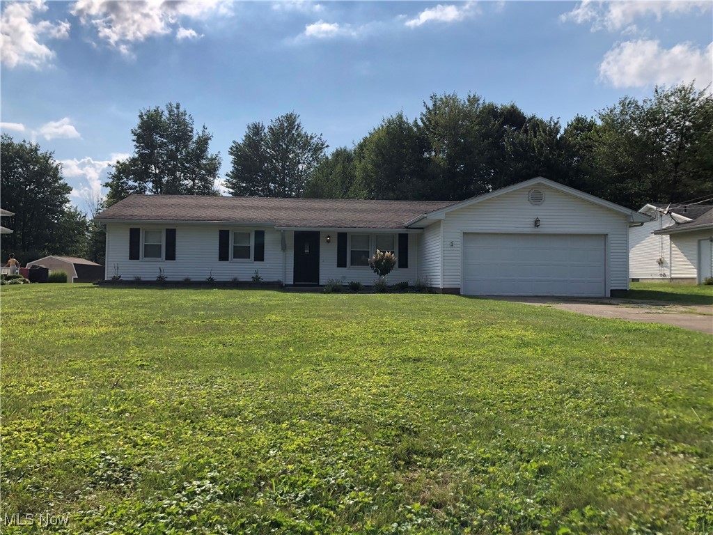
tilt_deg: +1.8
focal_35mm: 28
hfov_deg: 63.4
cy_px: 268
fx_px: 577
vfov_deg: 49.7
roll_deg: -0.7
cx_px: 356
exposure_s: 1/3745
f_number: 1.8
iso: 20
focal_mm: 3.99
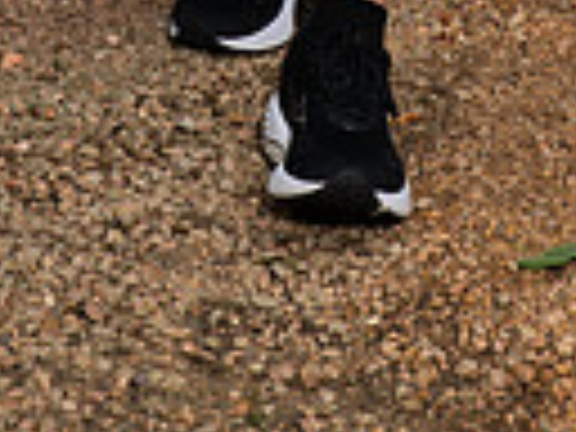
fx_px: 3261
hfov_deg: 10.1
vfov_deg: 7.2
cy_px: -576
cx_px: 302
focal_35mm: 196
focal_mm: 58
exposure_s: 1/250
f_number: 7.1
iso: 250
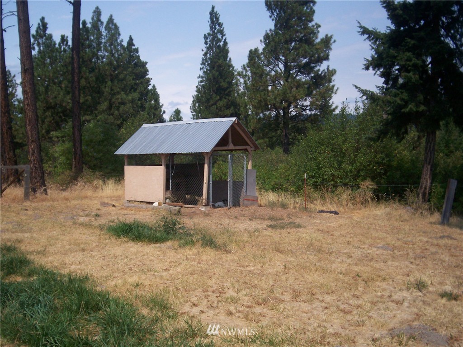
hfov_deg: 51.4
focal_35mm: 36
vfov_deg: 39.7
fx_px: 482
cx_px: 232
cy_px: 174
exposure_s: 1/1008
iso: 100
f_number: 4.5
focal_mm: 5.9
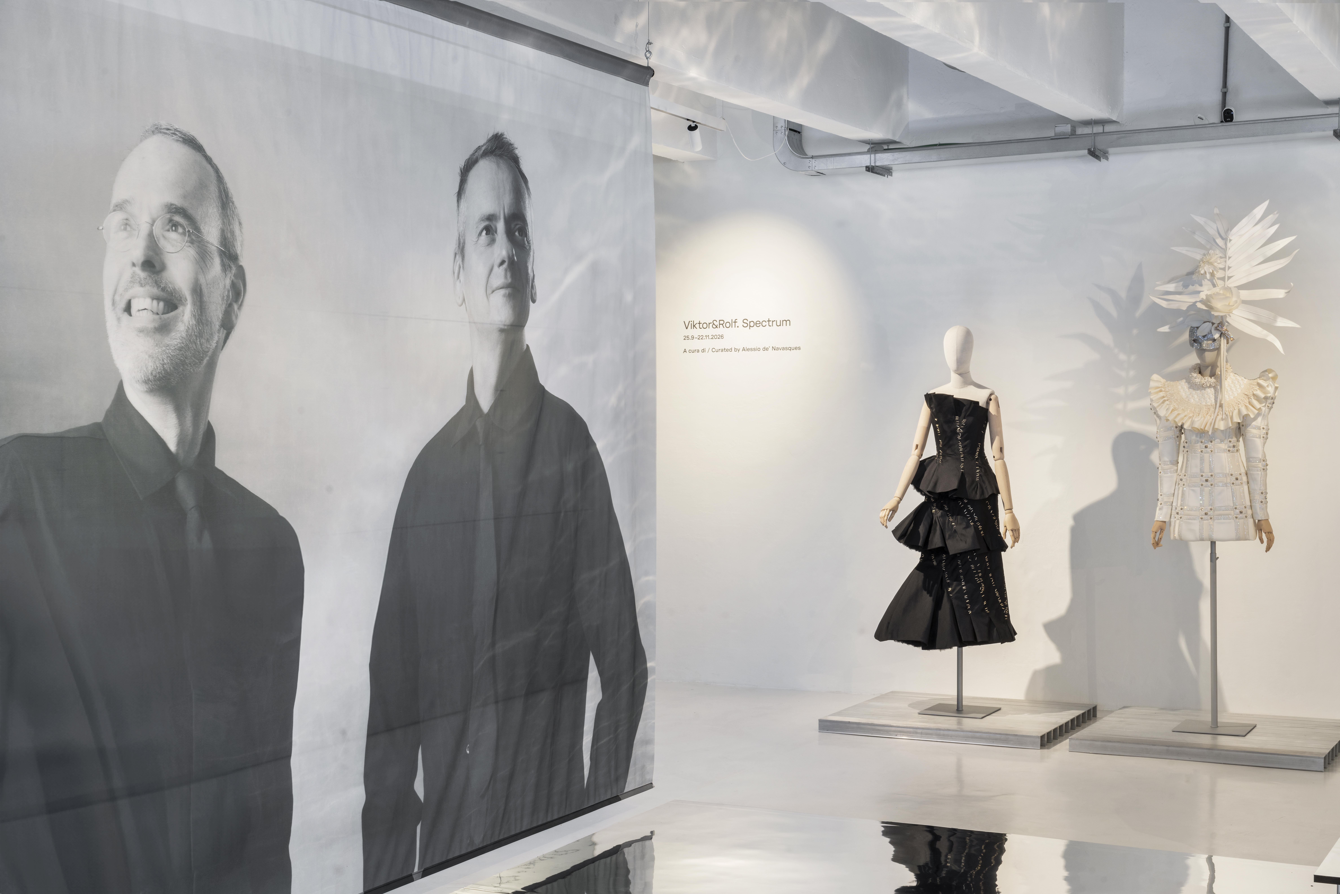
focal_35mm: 47
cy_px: 447
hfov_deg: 41.9
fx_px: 1749
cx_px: 670
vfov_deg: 28.6
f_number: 16
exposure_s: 1.3
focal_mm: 47
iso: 200
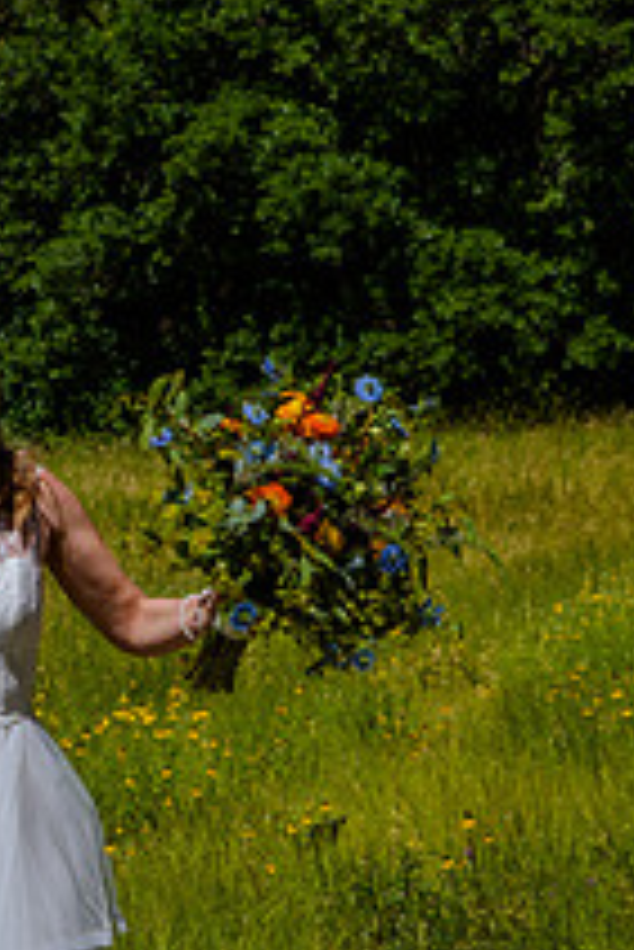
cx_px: -4
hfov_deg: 7.5
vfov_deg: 11.2
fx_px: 4826
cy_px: 707
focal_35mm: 183
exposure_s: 1/320
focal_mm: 86
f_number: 13
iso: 200
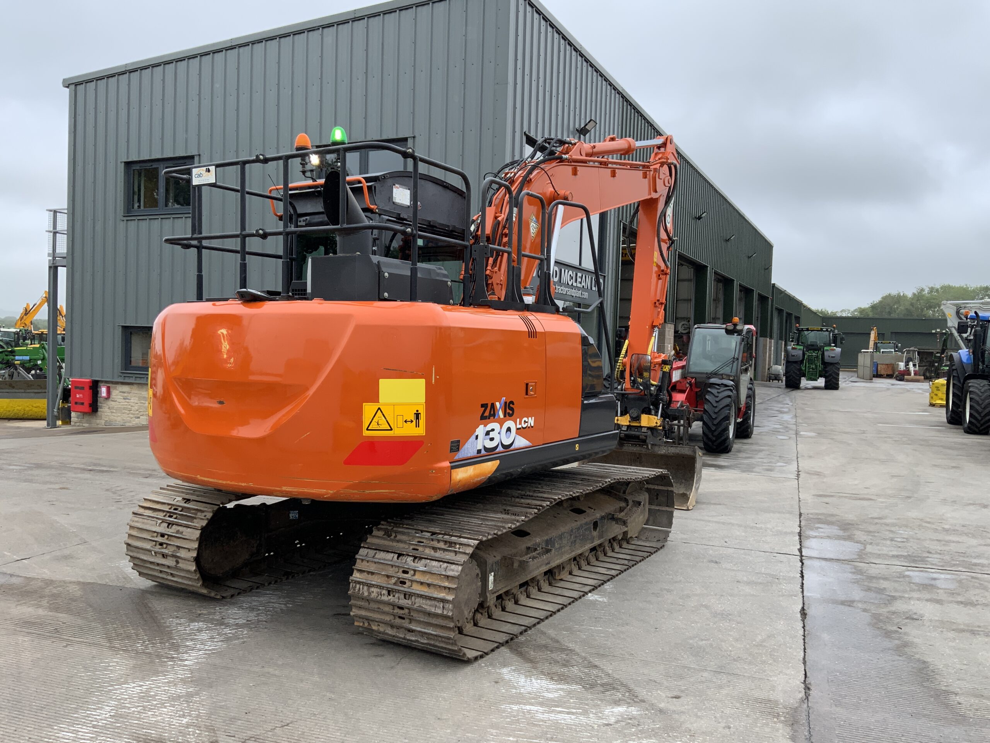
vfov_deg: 48.2
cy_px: 372
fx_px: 829
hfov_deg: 61.7
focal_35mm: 29
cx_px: 495
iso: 16
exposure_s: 1/642
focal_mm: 3
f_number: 1.8
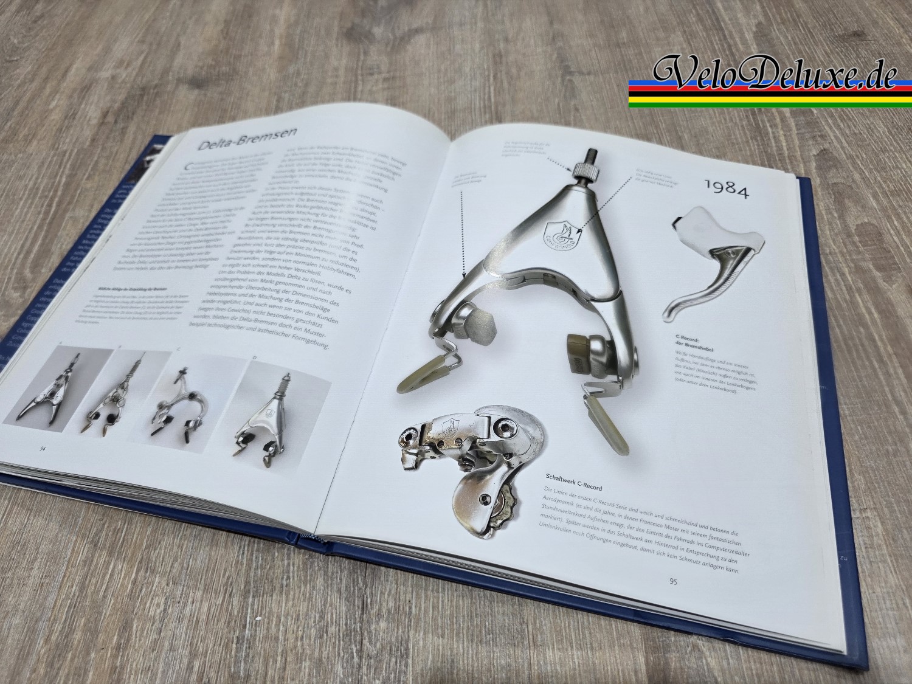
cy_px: 342
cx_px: 456
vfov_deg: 58.9
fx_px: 606
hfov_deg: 73.9
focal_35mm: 23
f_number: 1.7
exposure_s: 1/100
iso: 64
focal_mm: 6.3
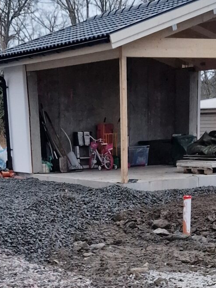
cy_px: 392
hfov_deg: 16.6
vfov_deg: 19.9
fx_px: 741
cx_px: 98
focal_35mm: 89
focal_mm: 6.4
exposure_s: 1/100
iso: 1000
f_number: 1.8
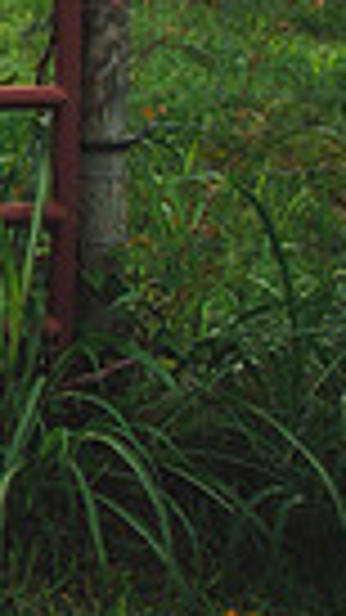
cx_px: -810
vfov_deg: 18.0
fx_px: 1844
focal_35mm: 113
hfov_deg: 8.4
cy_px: -124
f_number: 2.8
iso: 200
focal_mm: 24
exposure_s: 1/1000
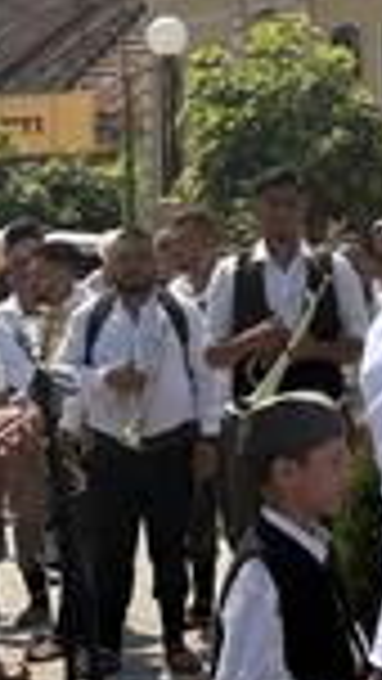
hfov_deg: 7.4
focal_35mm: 162
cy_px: -88
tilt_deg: +5.5
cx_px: 521
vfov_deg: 13.0
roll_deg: +1.3
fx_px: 2916
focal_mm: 6.76
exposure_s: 1/8772
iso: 64
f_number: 1.78
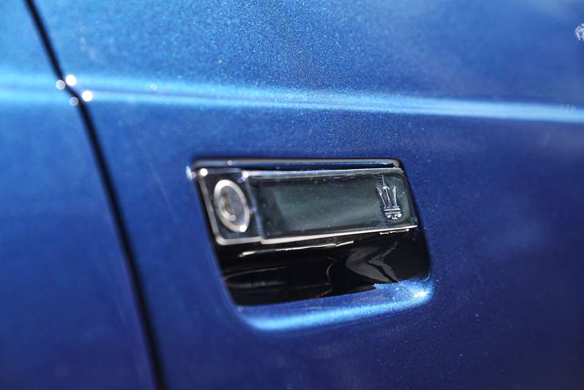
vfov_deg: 11.4
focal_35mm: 120
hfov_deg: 17.1
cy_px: 195
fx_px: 1948
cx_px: 292
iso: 200
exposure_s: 1/200
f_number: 6.3
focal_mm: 120
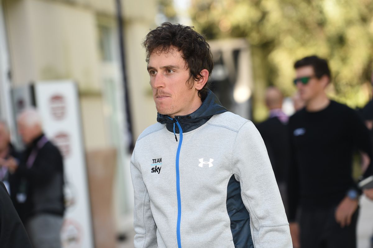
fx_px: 1449
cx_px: 186
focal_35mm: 140
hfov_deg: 14.7
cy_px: 124
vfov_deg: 9.8
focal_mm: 140
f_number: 3.5
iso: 200
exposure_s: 1/250
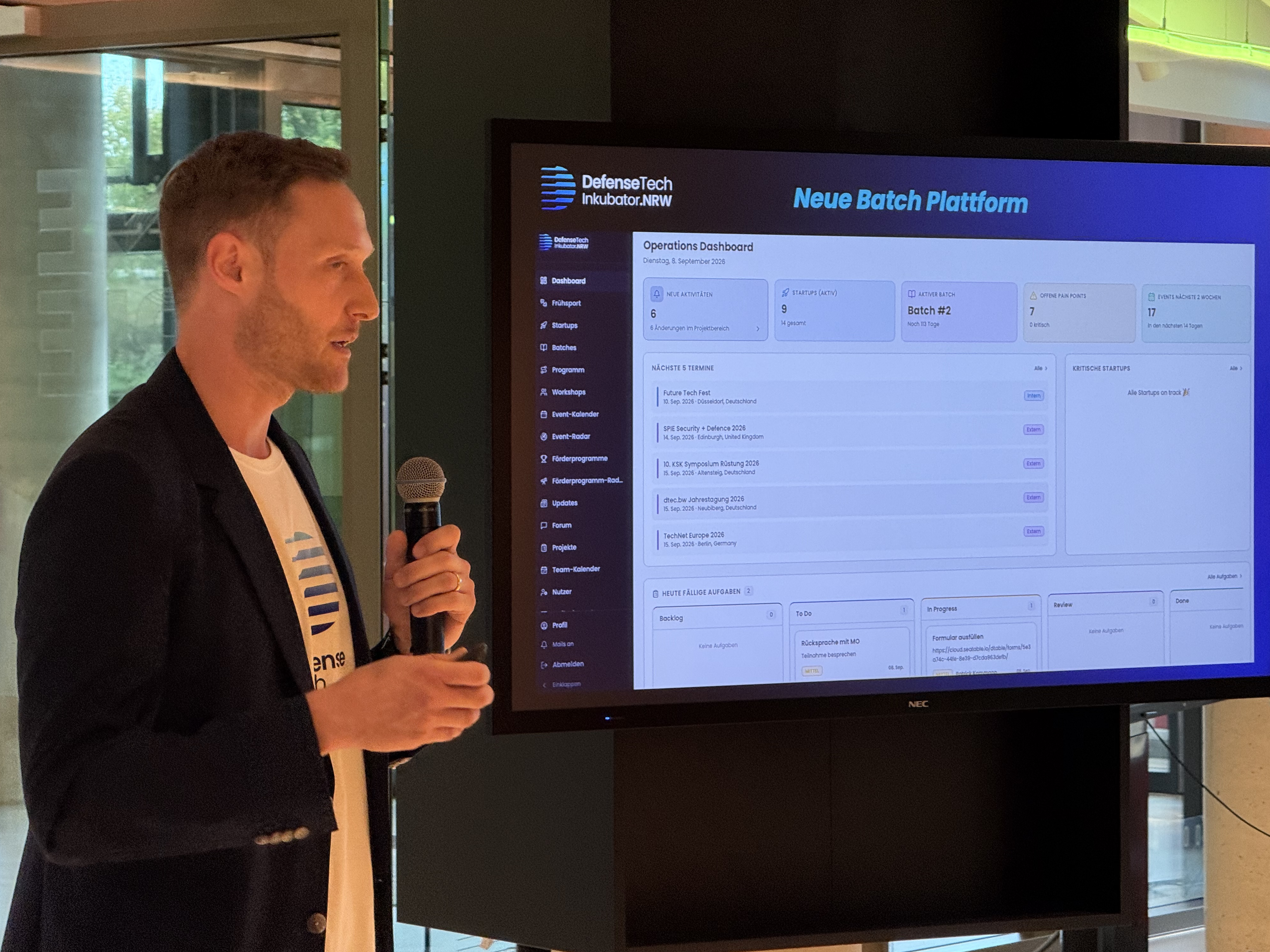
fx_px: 4439
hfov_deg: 16.3
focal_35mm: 121
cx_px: 636
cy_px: 476
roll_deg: -0.3
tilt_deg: -0.8
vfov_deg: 12.2
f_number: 2.8
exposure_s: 1/100
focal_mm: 15.66
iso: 160
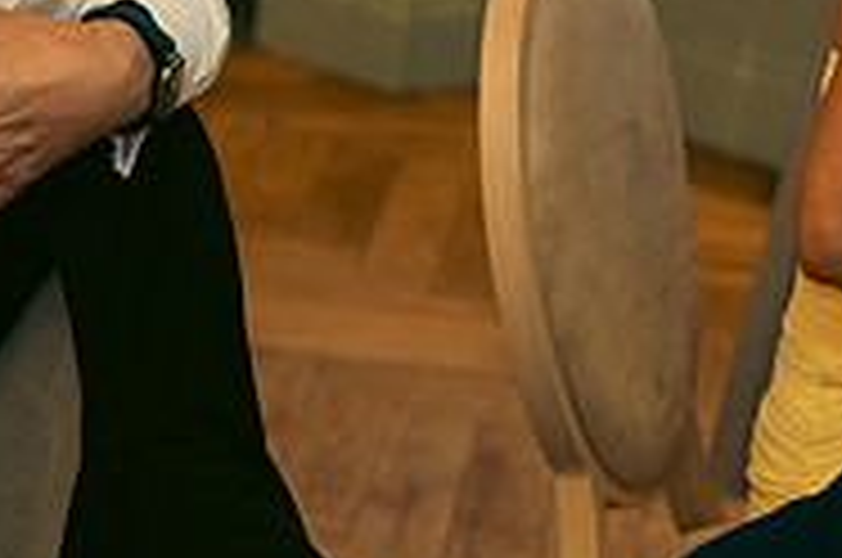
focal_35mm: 199
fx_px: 4646
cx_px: -302
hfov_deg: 10.1
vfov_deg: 6.9
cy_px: 47
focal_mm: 64
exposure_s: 1/160
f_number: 3.5
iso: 2500
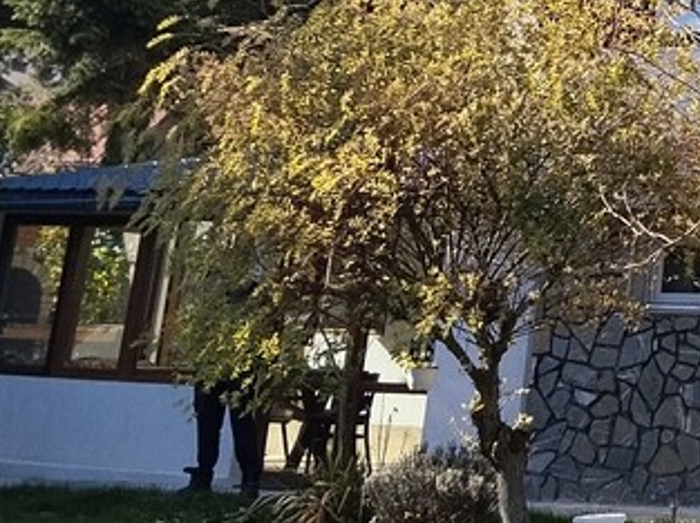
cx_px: 1006
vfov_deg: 14.8
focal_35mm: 95
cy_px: -181
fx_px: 1919
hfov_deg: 18.6
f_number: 1.8
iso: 50
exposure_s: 1/860
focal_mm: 4.22
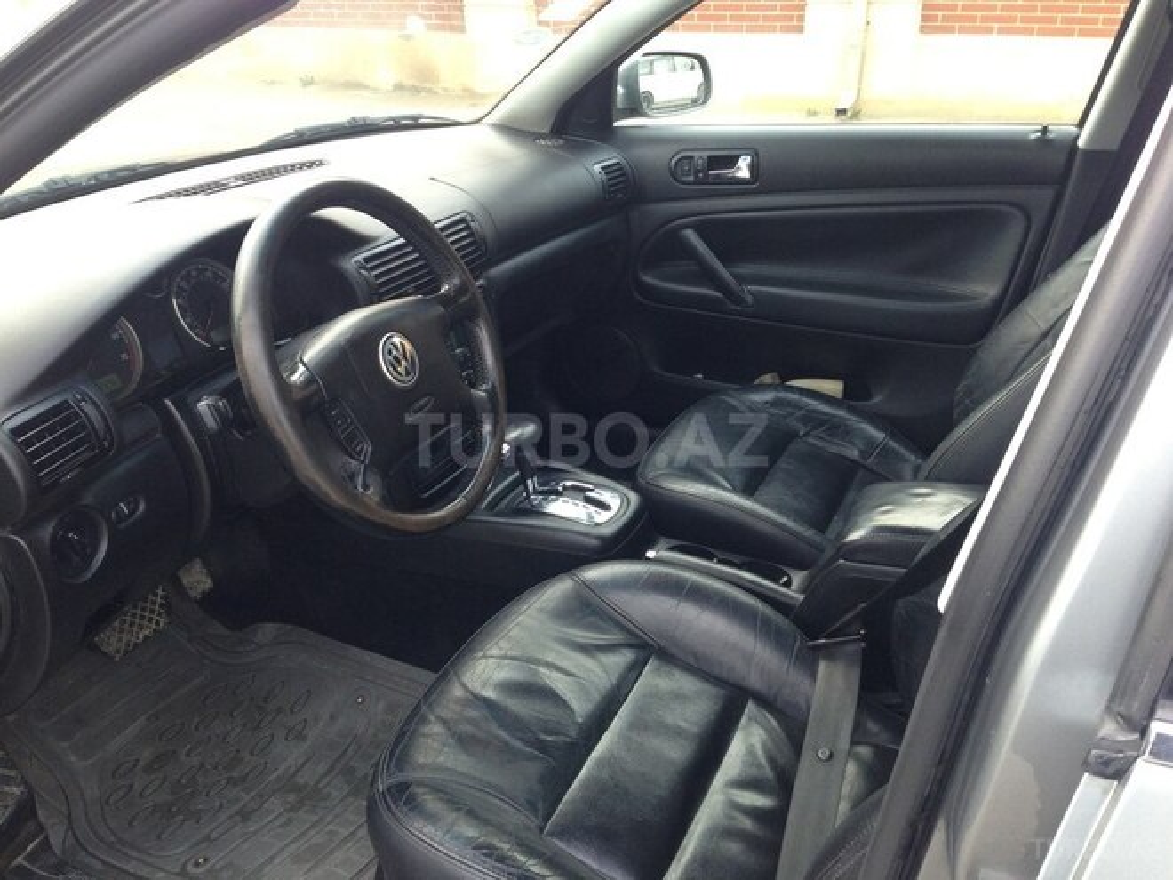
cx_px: 586
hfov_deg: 55.4
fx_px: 1118
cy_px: 440
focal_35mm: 33
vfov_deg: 42.9
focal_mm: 4.12
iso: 64
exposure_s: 1/60
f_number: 2.4
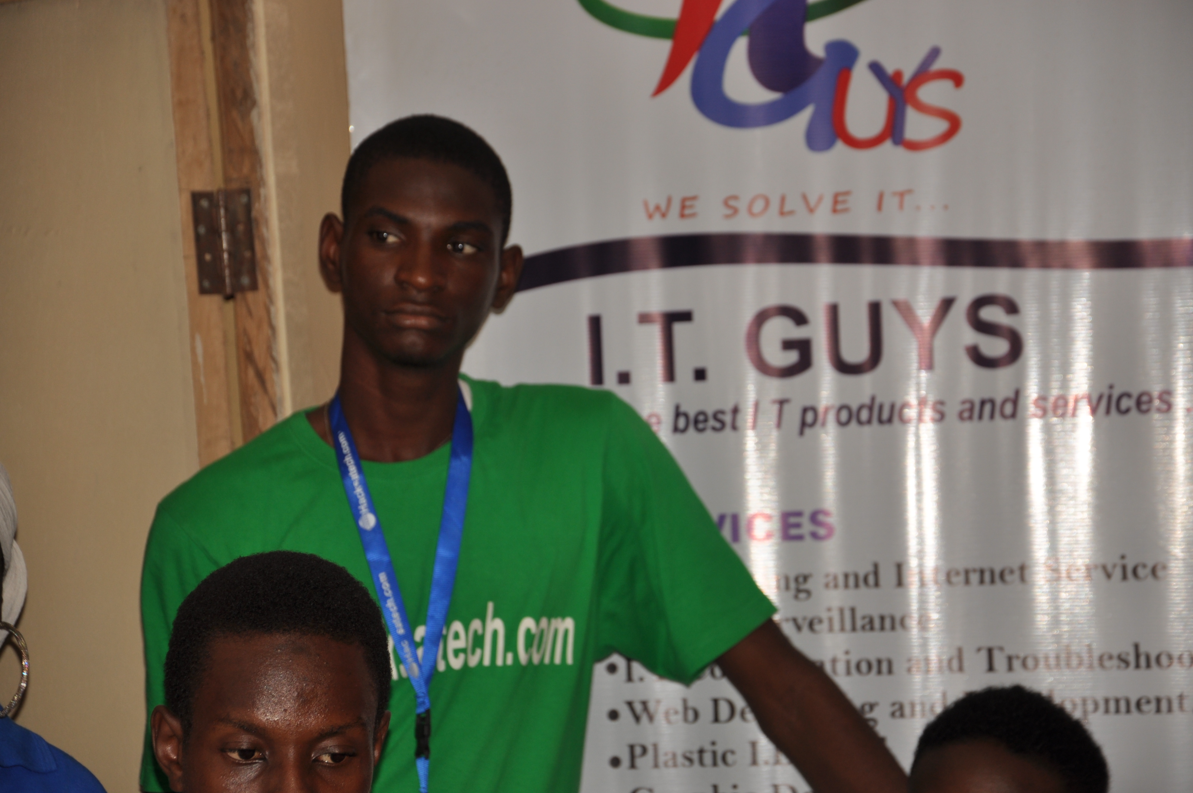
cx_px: 596
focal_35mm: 158
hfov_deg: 13.1
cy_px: 396
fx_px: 5213
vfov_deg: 8.7
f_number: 5.6
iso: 200
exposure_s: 1/60
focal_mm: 105
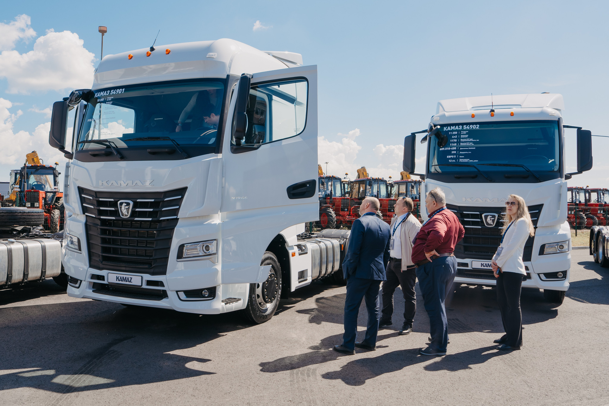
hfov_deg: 65.5
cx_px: 304
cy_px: 203
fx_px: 474
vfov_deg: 46.4
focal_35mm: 28
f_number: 11
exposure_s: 1/160
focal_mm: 28
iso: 160
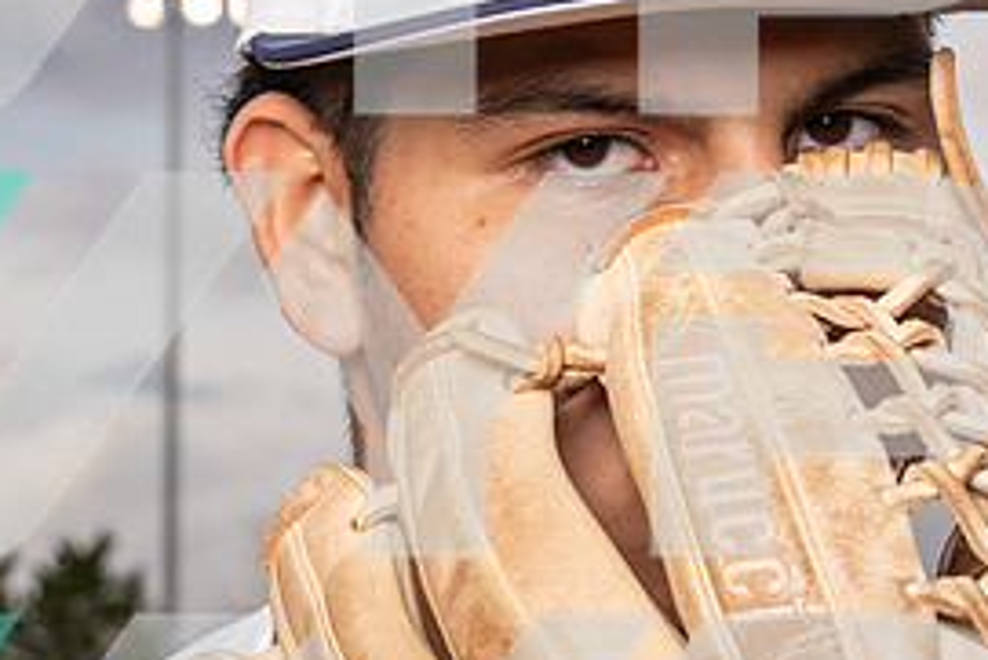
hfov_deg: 13.7
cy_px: 366
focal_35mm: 150
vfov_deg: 9.2
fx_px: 4119
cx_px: 580
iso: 250
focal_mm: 70
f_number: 11
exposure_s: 1/250
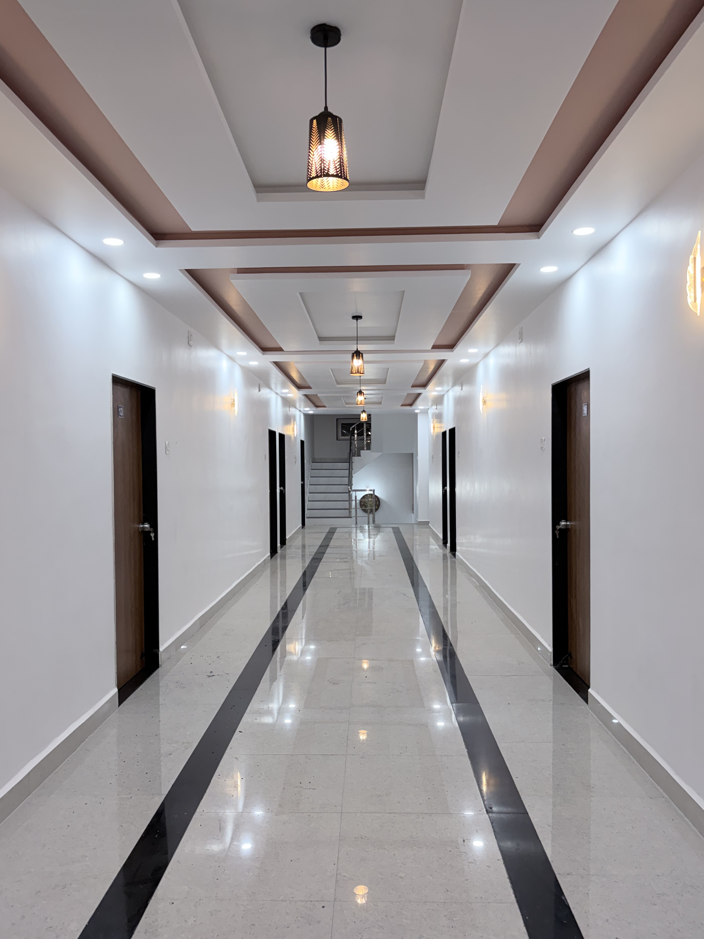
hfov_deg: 51.4
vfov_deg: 65.3
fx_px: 732
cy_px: 487
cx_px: 348
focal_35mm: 27
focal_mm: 5.96
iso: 80
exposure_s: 1/100
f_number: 1.6
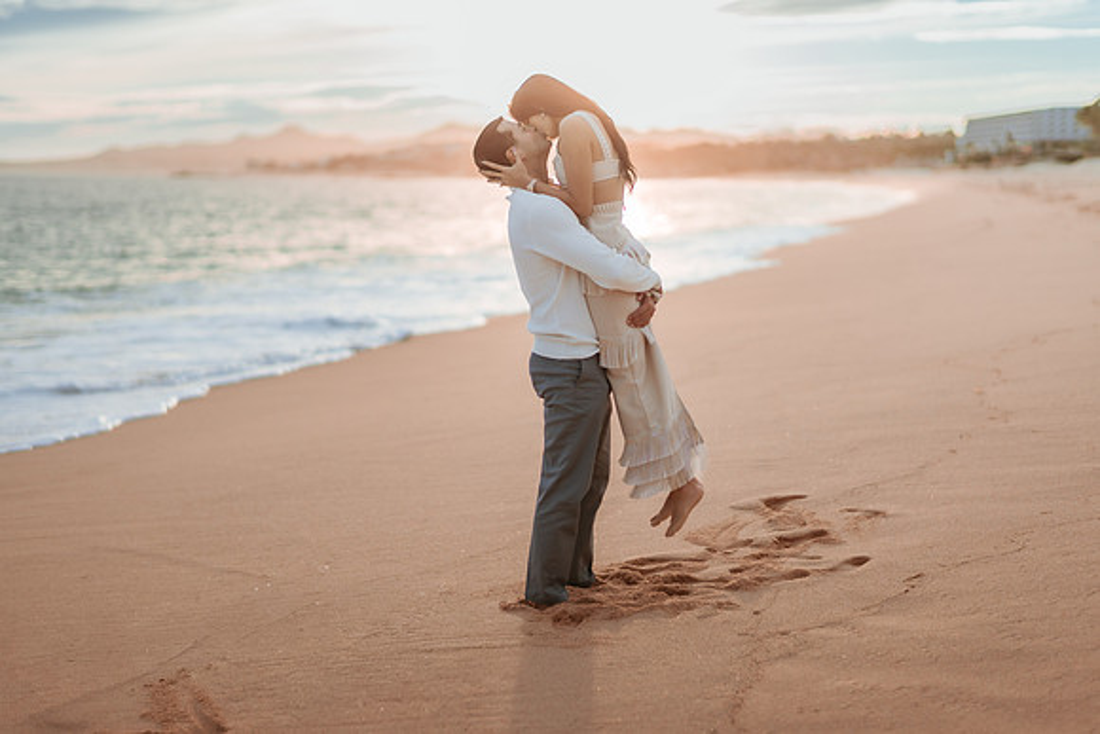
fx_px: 1819
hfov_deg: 33.7
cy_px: 367
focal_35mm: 60
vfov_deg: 22.8
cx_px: 550
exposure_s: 1/8000
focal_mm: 58
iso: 250
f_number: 1.4
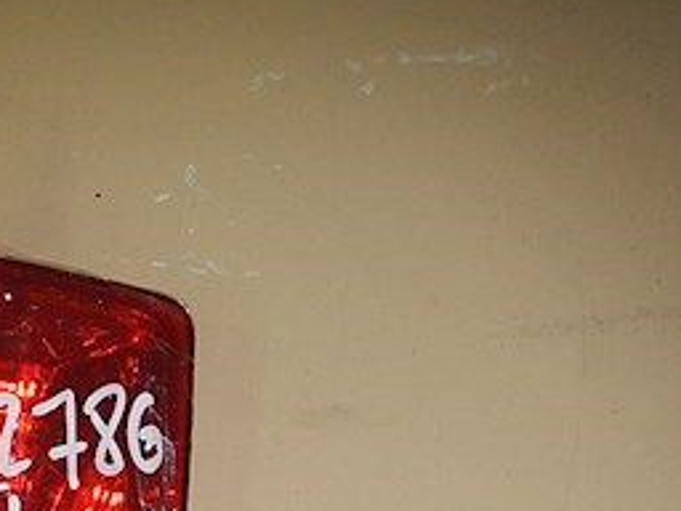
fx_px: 1377
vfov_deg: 19.8
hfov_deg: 26.2
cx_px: -13
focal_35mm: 70
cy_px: 612
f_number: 3.9
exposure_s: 1/30
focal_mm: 5
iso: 200
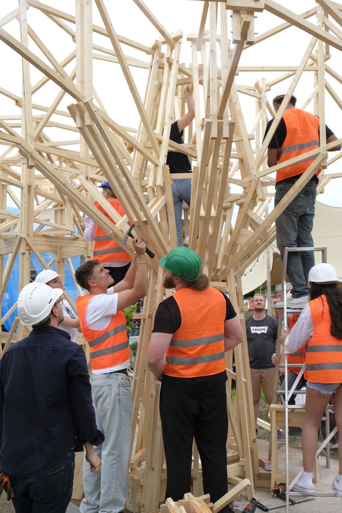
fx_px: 456
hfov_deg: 41.1
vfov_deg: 58.7
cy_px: 256
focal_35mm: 32
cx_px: 171
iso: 200
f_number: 8
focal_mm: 21.4
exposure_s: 1/125
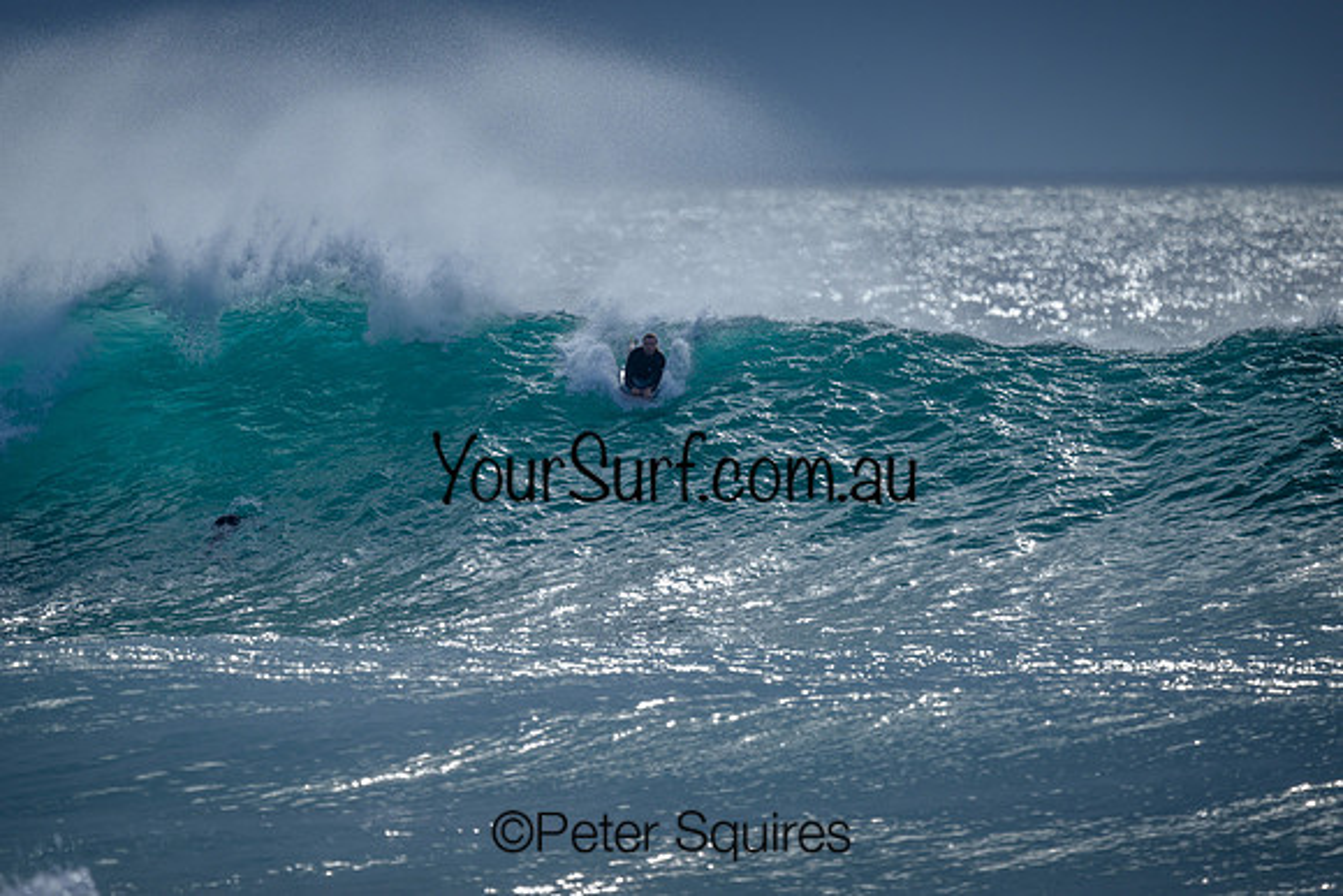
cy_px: 448
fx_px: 29850
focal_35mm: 800
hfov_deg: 2.6
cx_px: 672
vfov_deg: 1.7
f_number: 6.3
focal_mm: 800
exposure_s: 1/2000
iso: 160
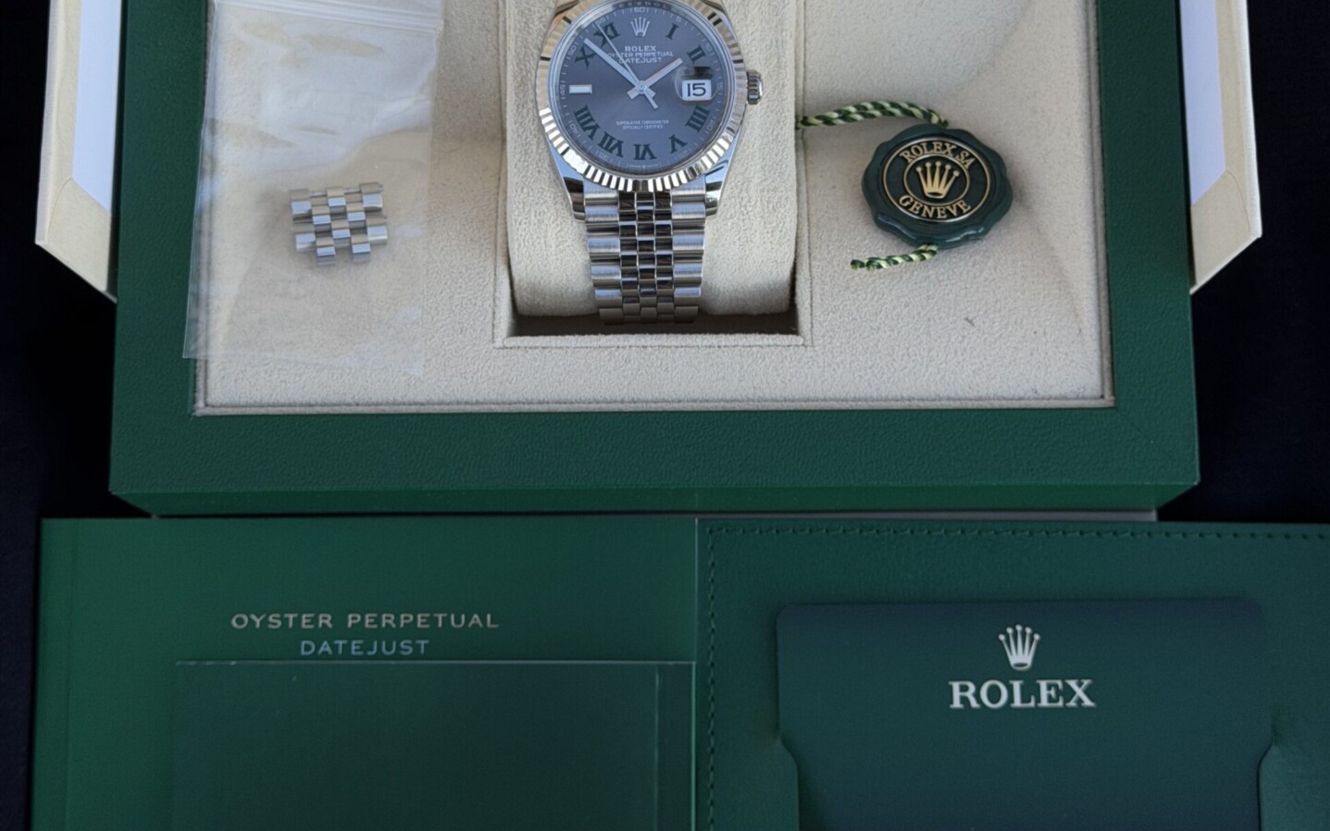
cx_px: 665
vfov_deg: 19.0
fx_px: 2465
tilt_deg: -80.3
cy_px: 238
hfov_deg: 30.2
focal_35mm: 68
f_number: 1.78
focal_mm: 6.76
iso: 64
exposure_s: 1/1203
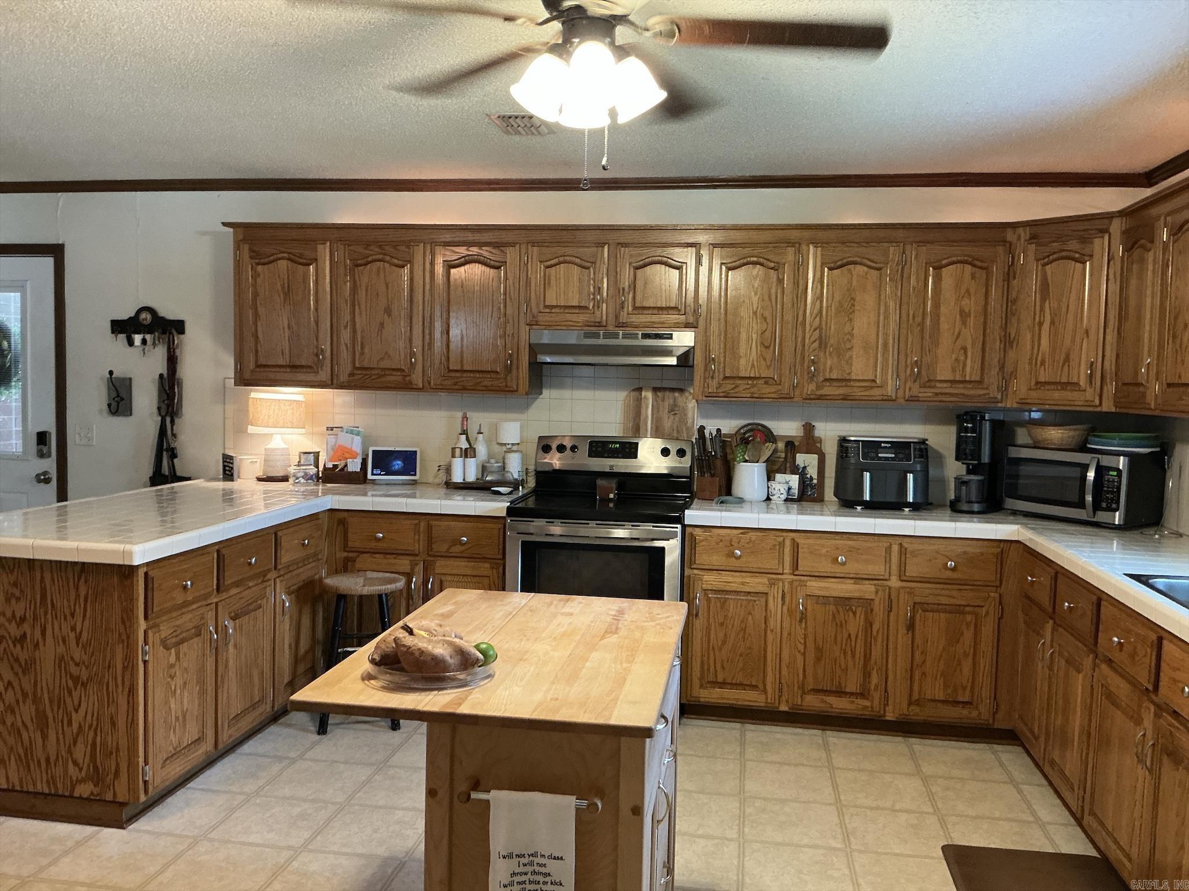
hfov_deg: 63.4
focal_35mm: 28
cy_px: 446
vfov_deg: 49.7
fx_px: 962
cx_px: 594
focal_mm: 3
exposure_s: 1/40
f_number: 1.8
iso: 200
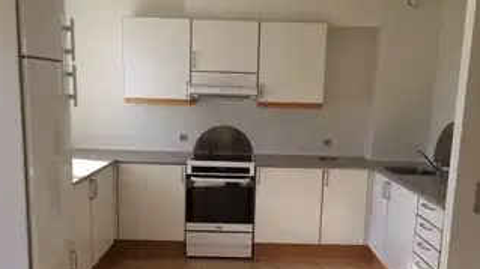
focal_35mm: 37
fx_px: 471
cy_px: 173
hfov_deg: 54.0
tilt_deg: -8.9
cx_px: 248
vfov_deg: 31.8
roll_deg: -1.4
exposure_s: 1/247
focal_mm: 4.15
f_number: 2.2
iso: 25
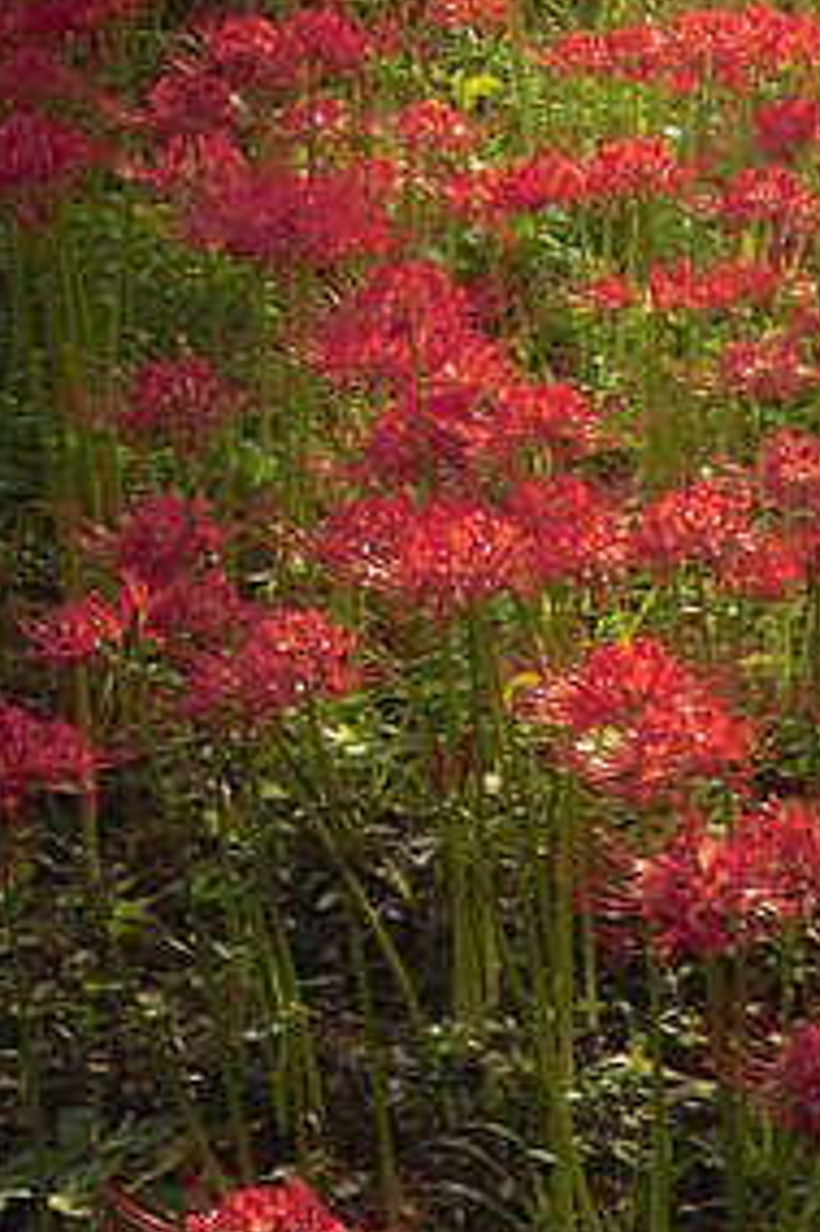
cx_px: 111
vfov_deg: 15.1
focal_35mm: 130
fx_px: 4447
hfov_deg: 10.5
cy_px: 1557
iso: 100
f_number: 11
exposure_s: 1/8
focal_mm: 21
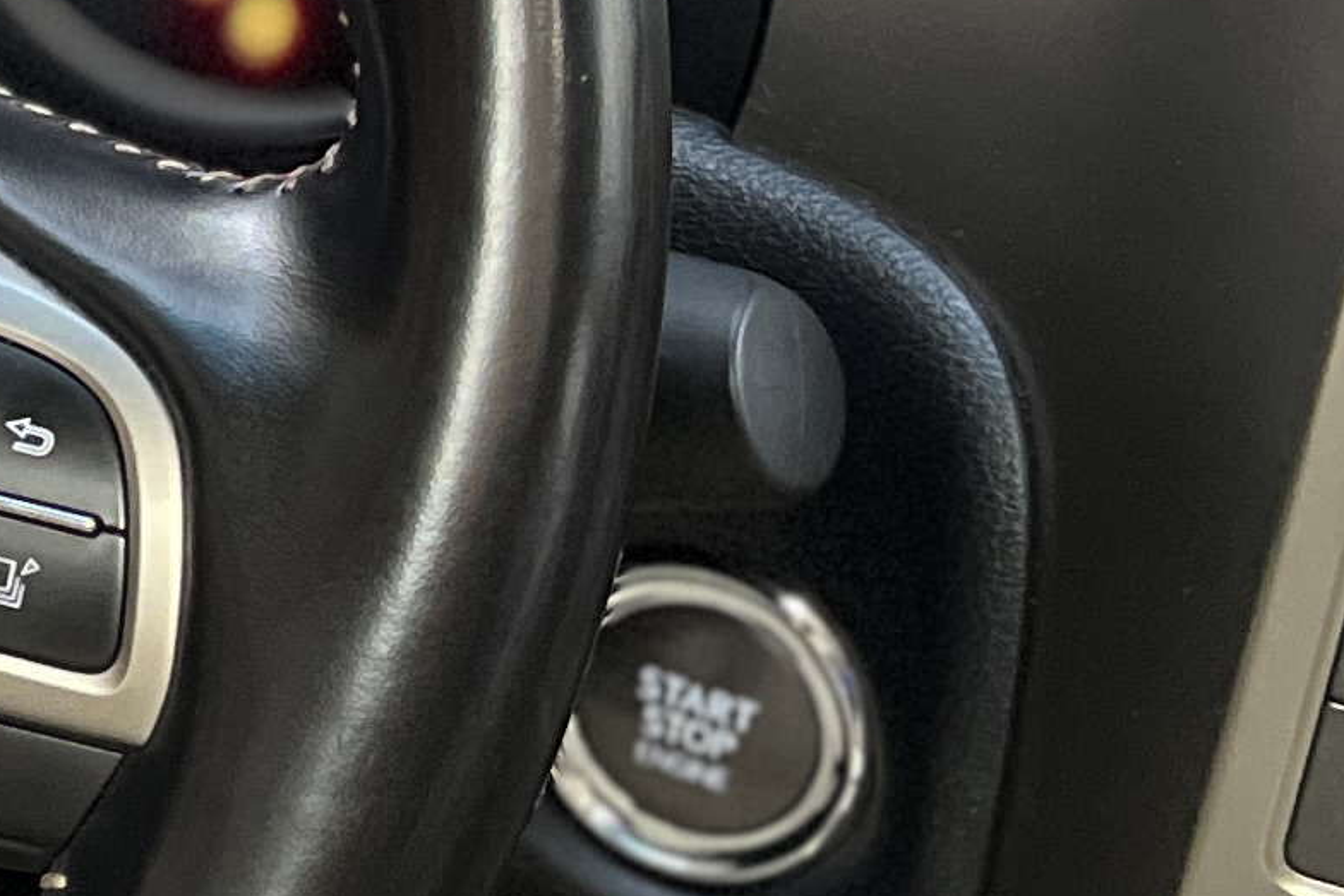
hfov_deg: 12.9
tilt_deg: -29.9
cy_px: 43
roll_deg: -0.8
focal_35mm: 139
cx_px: -1313
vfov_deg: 9.8
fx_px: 5190
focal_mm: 5.1
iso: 640
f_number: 1.6
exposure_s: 1/35
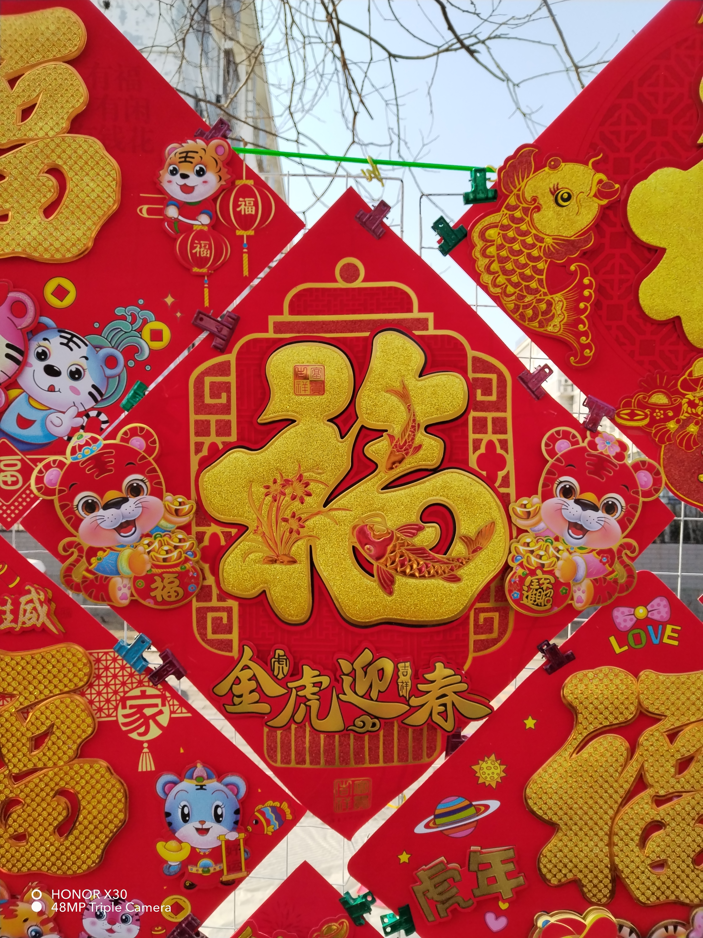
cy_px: 469
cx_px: 352
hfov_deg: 53.1
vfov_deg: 67.3
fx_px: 704
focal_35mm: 26
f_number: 1.8
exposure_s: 1/699
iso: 100
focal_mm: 4.75
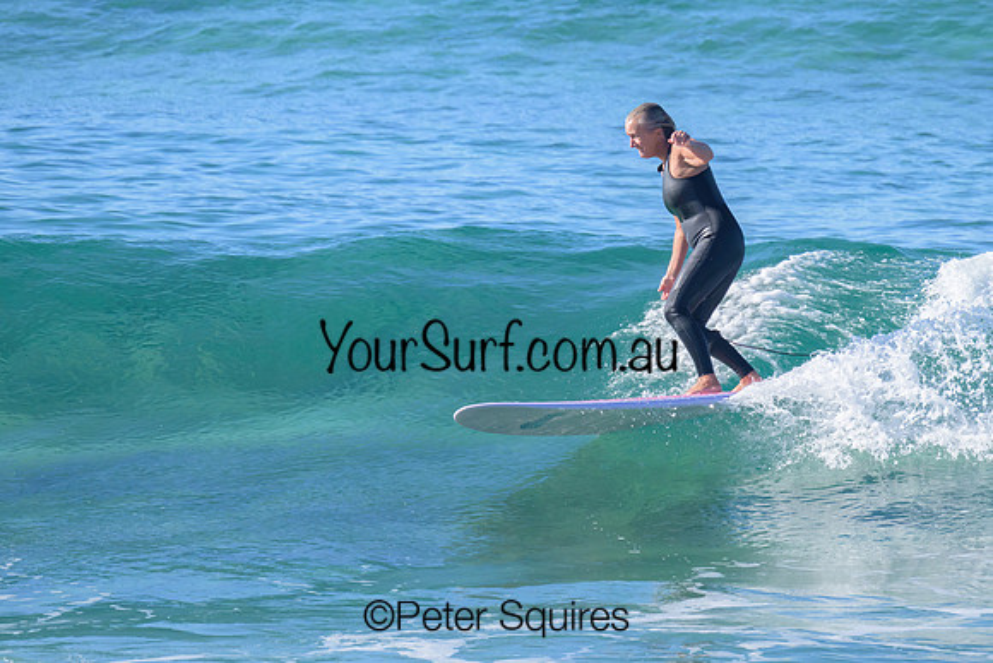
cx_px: 553
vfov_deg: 1.5
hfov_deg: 2.2
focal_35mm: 923
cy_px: 213
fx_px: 25473
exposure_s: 1/1250
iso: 1000
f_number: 11
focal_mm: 680
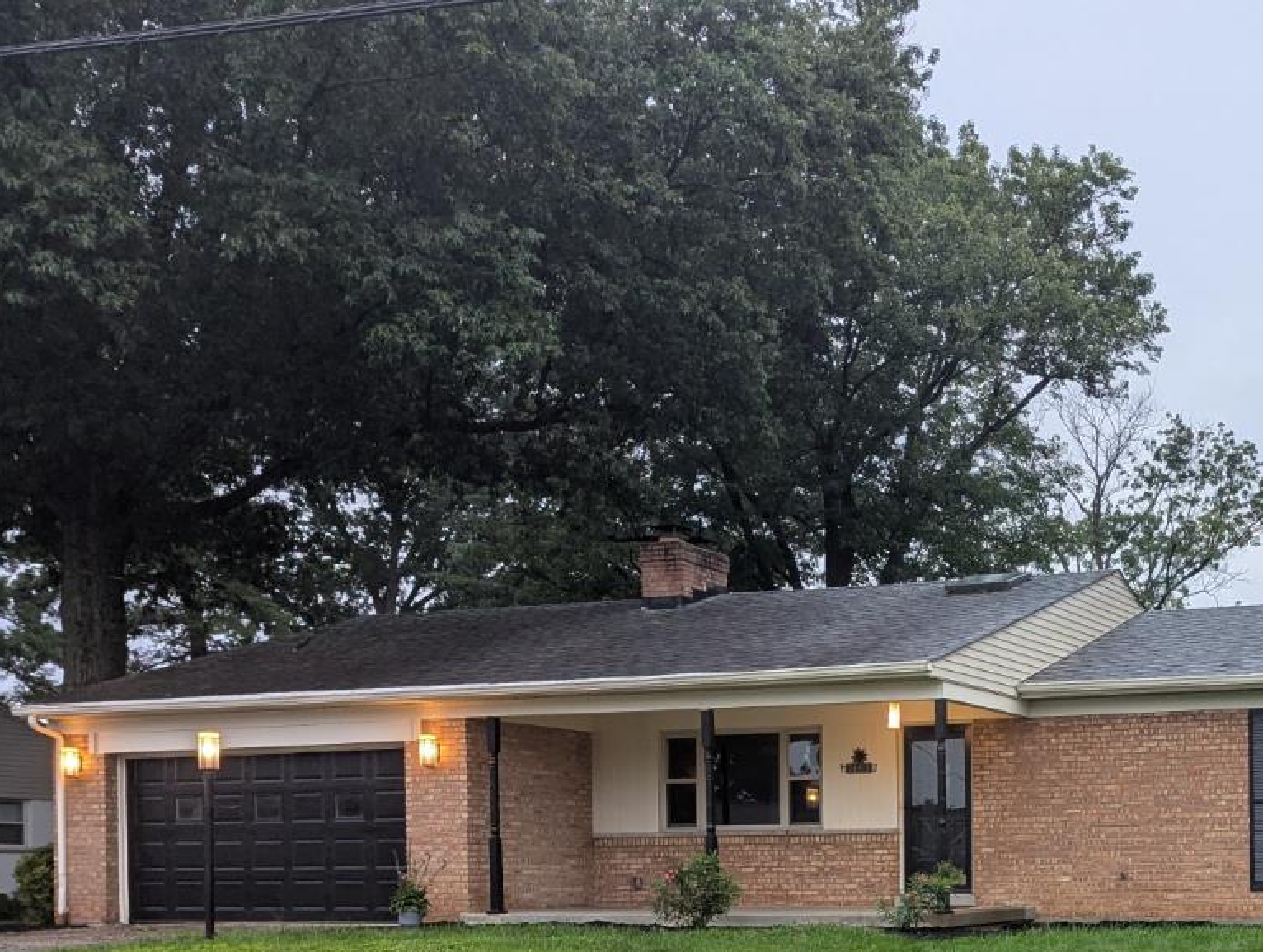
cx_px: 1098
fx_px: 1718
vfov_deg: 29.5
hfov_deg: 38.1
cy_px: 879
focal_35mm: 47
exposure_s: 1/71.5
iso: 112
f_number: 1.85
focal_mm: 6.81
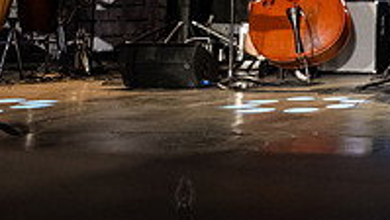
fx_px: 1003
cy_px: -78
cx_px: 562
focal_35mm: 97
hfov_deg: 19.5
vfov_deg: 12.1
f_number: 3.5
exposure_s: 1/1000
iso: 6400
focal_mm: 31
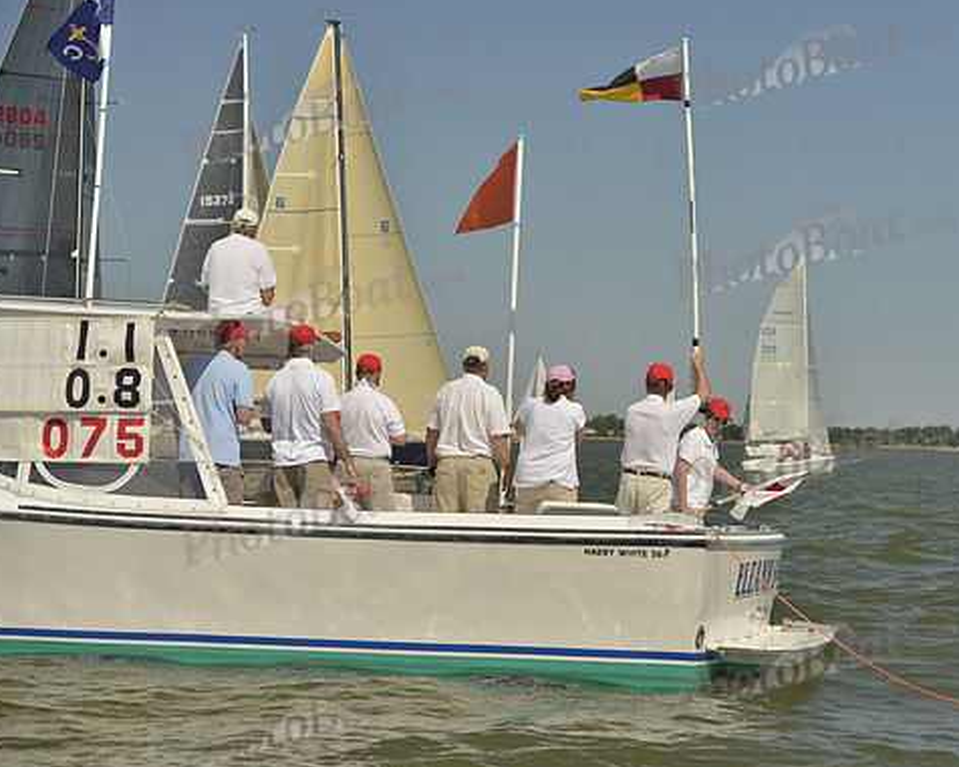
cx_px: 570
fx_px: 2271
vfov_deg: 19.2
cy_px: 381
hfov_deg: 23.8
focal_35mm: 80
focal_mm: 70
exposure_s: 1/1250
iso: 200
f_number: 5.6
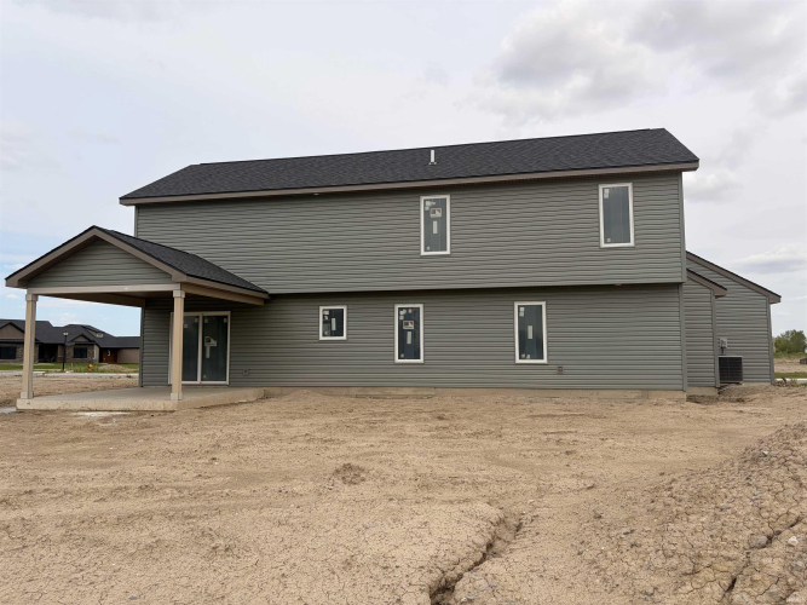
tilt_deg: +4.5
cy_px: 302
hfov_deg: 67.3
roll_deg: -0.1
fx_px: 606
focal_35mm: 26
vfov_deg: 53.0
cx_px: 404
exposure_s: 1/5348
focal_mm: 5.96
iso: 64
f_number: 1.6
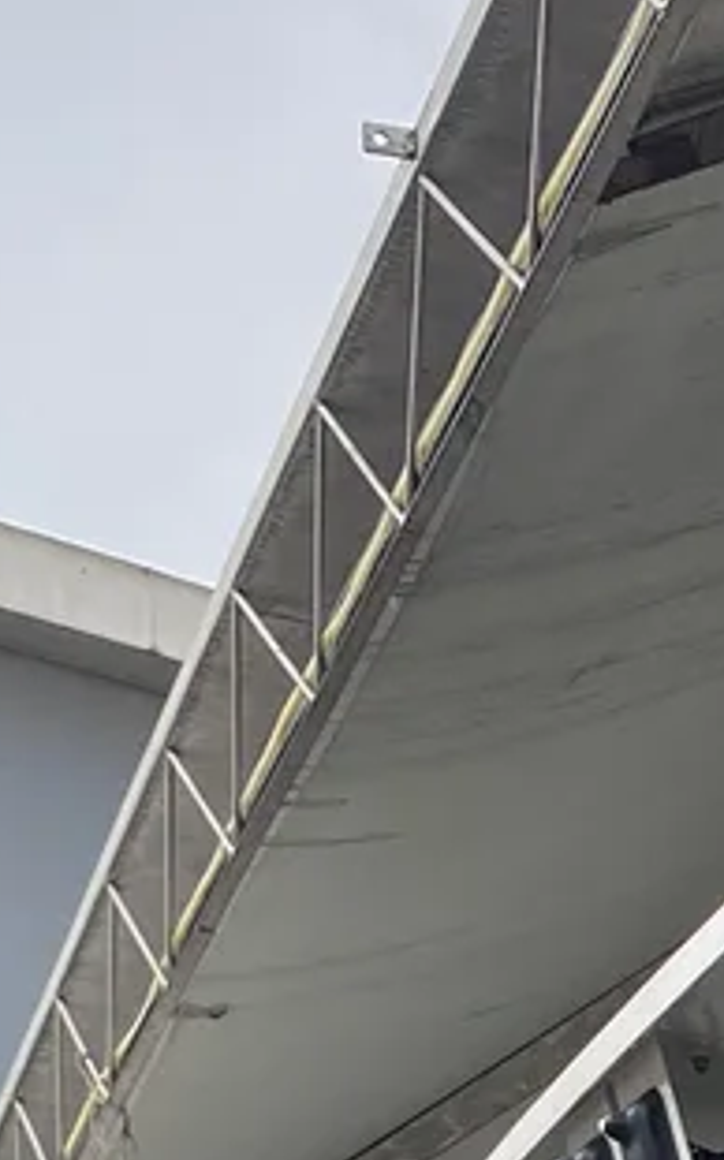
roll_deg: -1.6
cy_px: 1805
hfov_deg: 8.9
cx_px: 1284
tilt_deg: +11.0
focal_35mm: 142
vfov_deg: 13.7
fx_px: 4489
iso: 32
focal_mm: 4.25
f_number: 1.8
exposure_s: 1/685
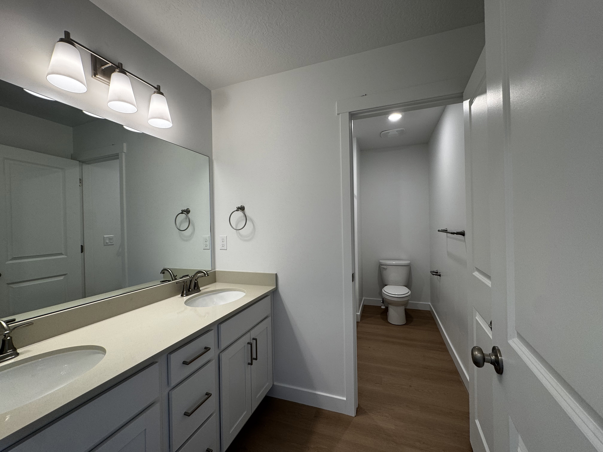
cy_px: 226
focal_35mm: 14
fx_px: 244
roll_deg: +1.0
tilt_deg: -0.4
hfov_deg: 102.1
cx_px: 302
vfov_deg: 85.7
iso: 80
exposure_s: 1/120
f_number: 2.2
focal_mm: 2.22
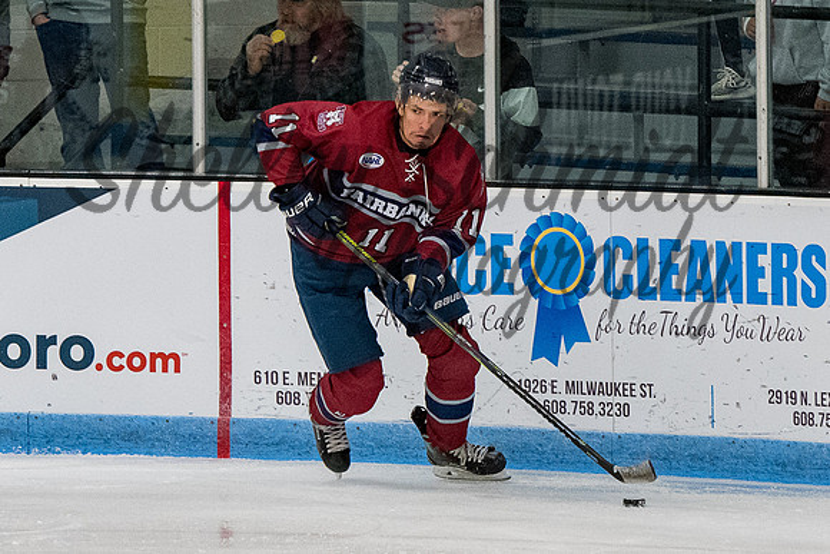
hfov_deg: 3.7
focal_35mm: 557
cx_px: 400
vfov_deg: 2.5
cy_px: 280
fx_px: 12846
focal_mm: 160
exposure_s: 1/800
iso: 2500
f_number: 3.5
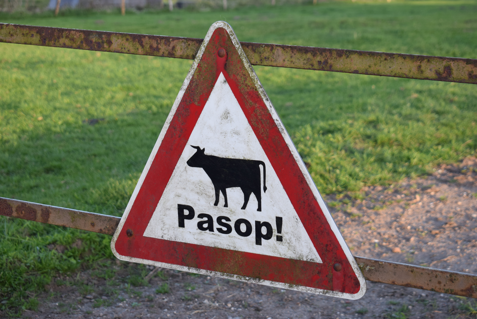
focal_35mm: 75
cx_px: 238
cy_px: 160
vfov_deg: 18.2
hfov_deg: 27.0
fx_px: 994
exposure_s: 1/160
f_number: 6.3
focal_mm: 50
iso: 400
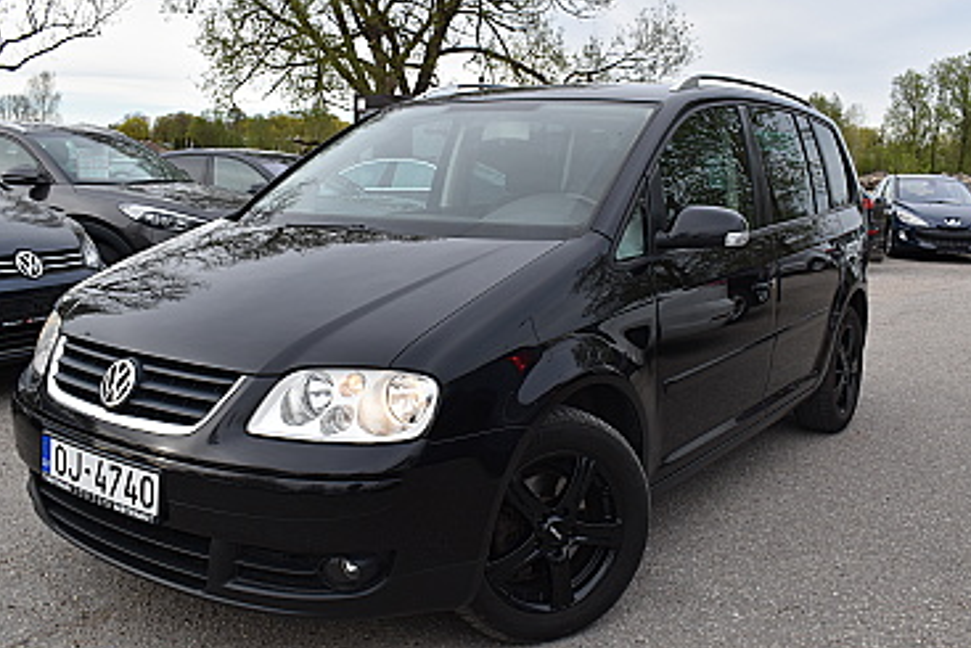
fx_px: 971
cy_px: 313
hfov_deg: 53.1
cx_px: 476
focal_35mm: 36
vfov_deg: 36.9
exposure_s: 1/250
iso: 320
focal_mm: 22
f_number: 8
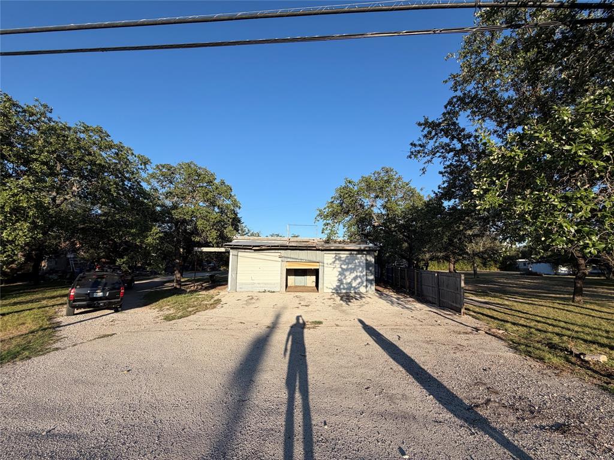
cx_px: 307
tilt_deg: +4.6
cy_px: 230
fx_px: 248
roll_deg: -1.3
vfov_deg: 85.7
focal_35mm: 14
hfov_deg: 102.1
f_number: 2.2
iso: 32
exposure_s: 1/770
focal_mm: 2.22
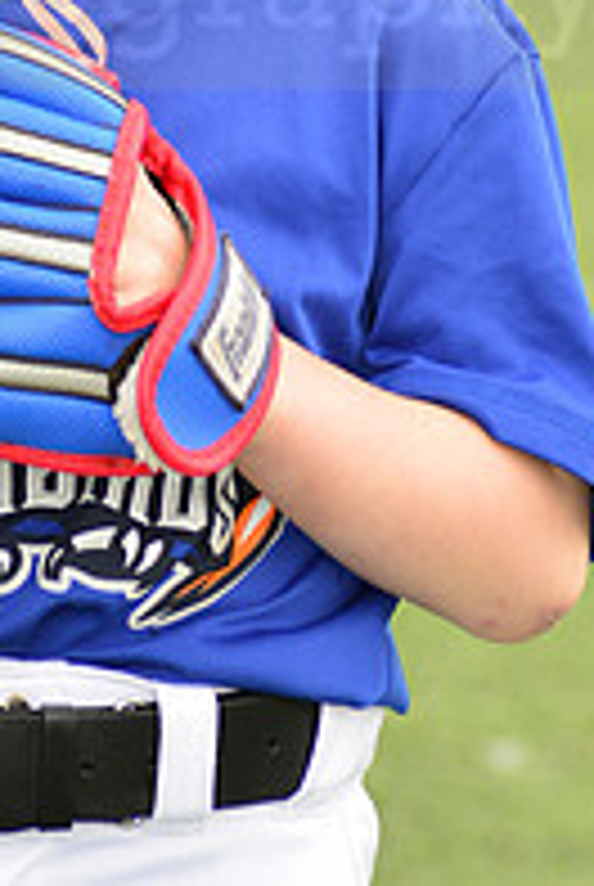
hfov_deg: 2.3
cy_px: -54
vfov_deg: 3.5
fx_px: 14501
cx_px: 16
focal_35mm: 588
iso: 250
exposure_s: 1/200
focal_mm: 200
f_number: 8
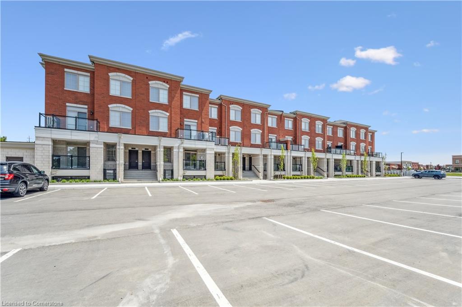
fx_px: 180
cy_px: 154
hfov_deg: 104.3
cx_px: 231
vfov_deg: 81.1
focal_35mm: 14
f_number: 16
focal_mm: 14
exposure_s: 1/640
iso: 640
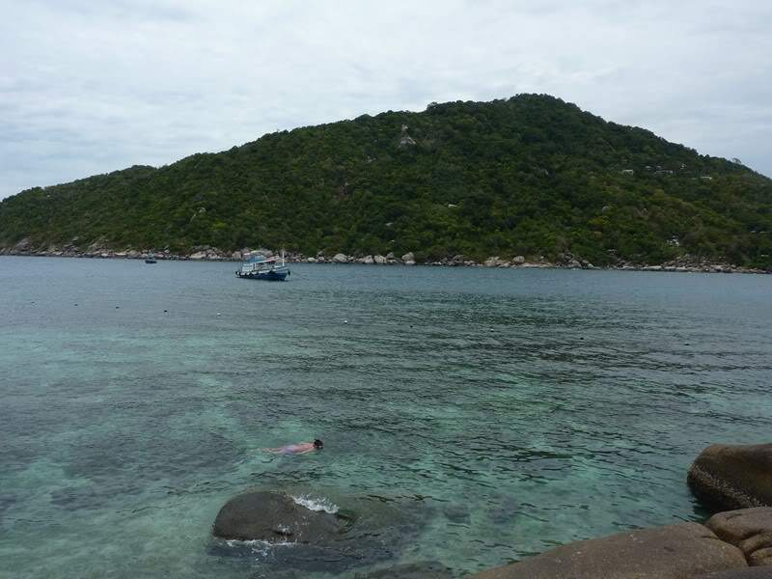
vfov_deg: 54.9
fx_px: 558
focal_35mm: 25
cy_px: 290
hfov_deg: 69.4
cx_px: 386
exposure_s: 1/500
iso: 80
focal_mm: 4.1
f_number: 5.6
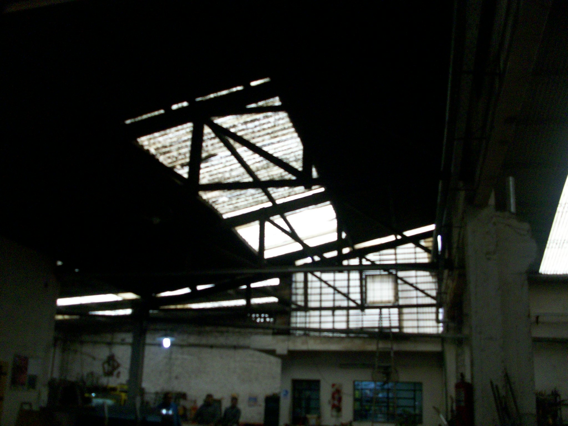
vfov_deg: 41.8
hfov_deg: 54.0
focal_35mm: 34
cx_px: 284
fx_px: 558
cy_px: 213
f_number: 2.8
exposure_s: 1/60
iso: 160
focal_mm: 5.7
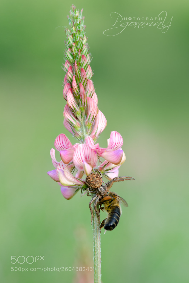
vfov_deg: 13.0
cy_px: 142
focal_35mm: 158
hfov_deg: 8.7
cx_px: 94
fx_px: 1240
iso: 360
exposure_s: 1/320
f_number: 8
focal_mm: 105
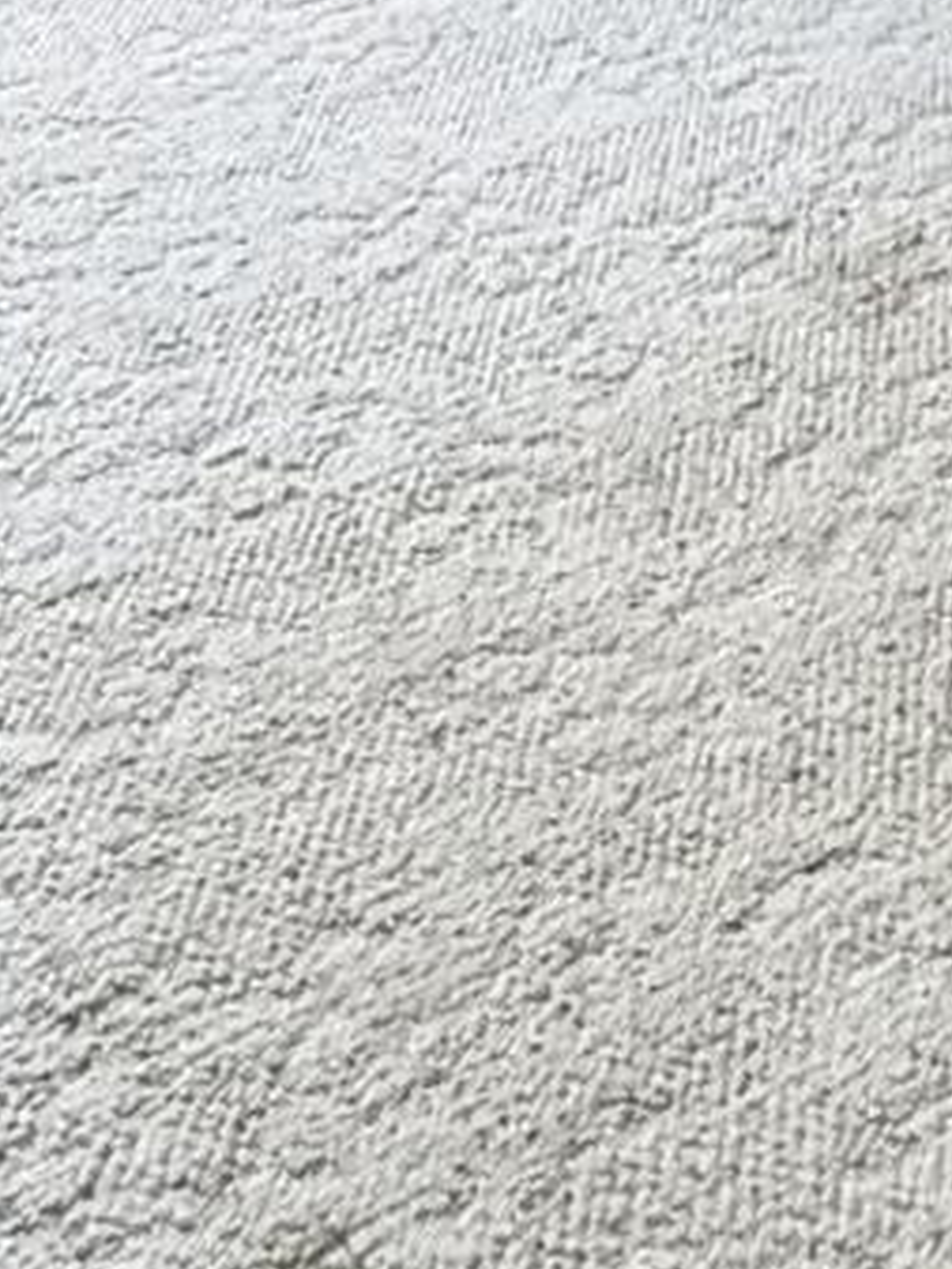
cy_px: -1054
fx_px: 3042
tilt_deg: -3.9
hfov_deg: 17.8
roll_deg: -3.5
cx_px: 493
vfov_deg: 18.2
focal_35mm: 83
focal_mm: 2.22
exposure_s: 1/94
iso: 320
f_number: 2.2
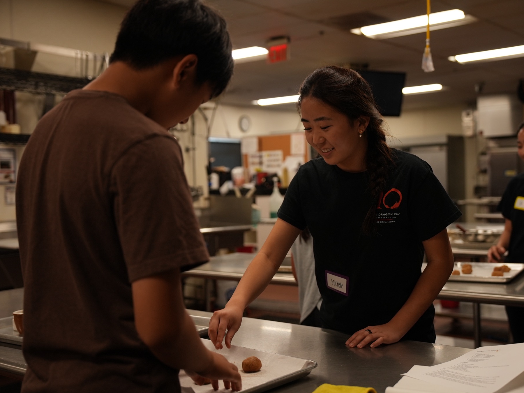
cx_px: 274
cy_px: 197
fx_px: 696
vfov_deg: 31.5
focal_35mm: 46
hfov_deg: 41.2
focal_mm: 42
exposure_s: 1/200
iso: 800
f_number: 2.8
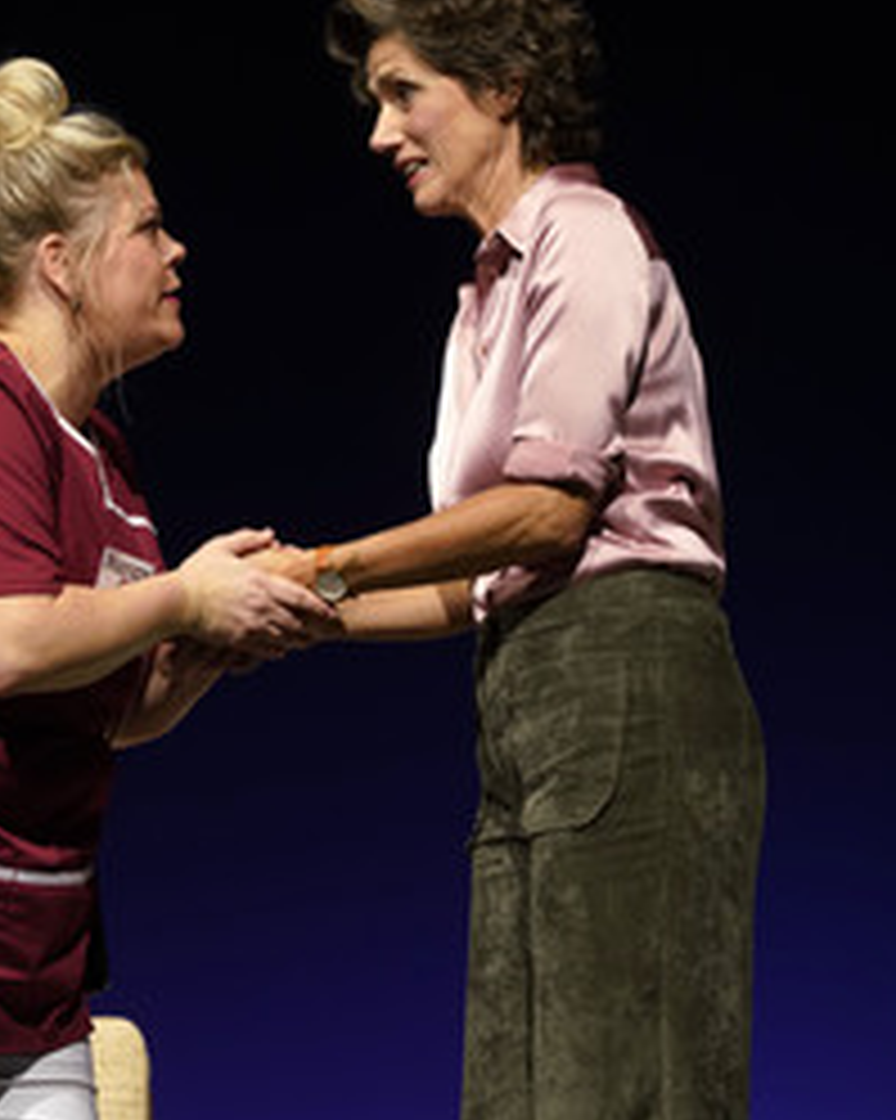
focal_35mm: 187
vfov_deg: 10.3
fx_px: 6202
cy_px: 544
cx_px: -11
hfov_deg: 8.2
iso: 1600
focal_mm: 110
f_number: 5.6
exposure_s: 1/200
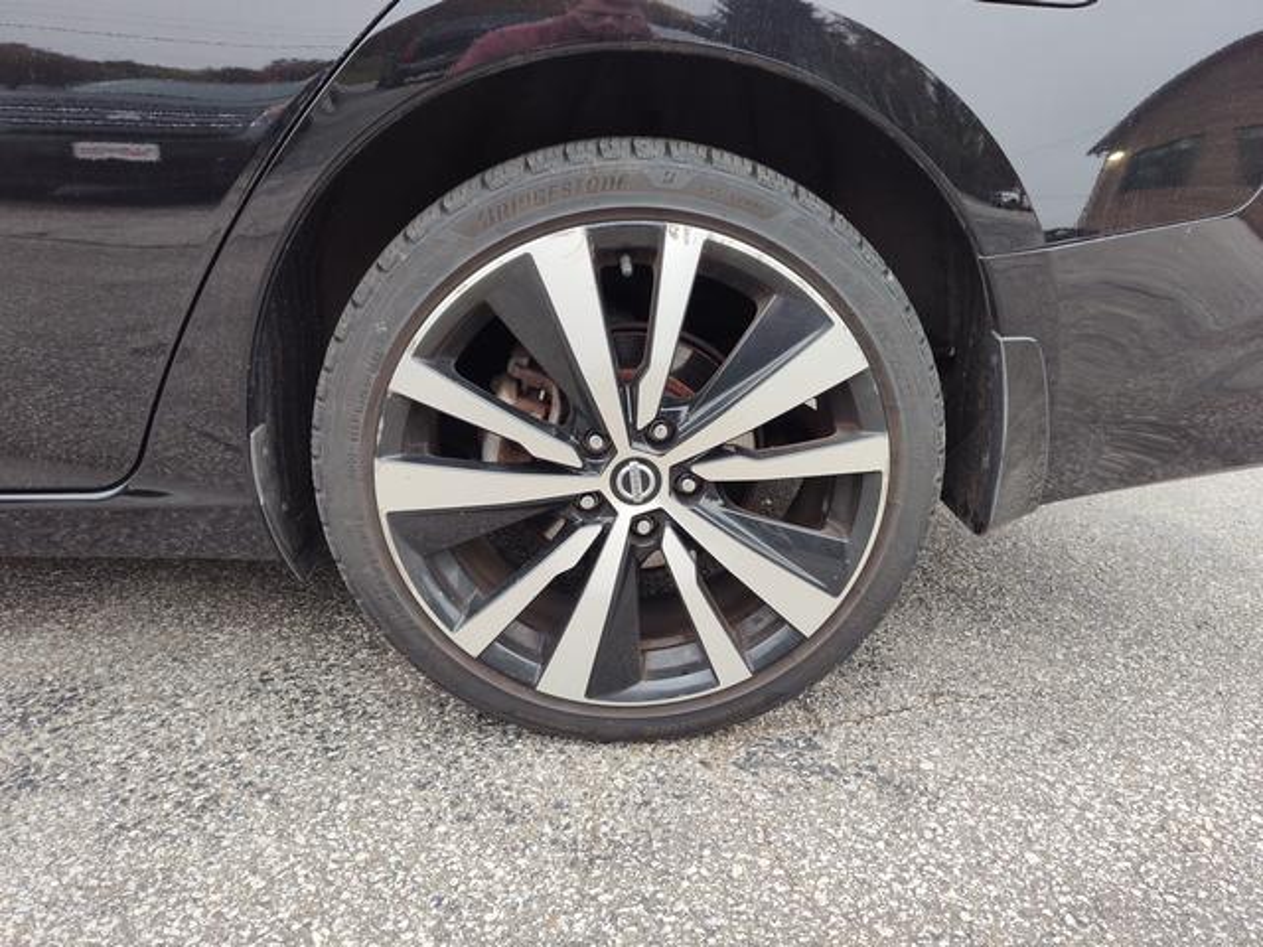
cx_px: 632
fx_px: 839
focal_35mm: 23
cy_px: 474
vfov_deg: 58.9
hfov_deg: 73.9
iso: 272
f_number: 1.88
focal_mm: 5.56
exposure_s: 1/120
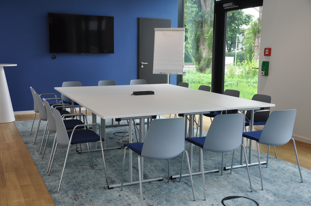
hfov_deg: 49.6
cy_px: 103
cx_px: 156
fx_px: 337
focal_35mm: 39
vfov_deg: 34.1
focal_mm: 26
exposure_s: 1/40
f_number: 6.3
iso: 200
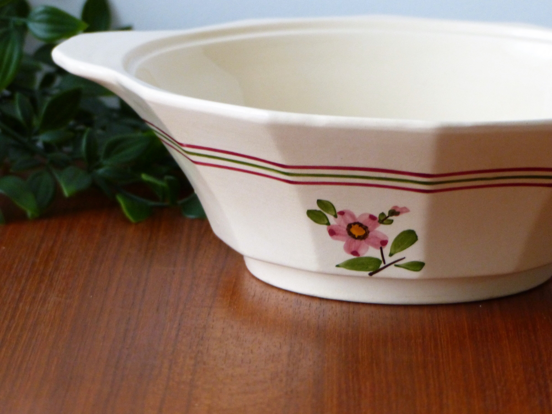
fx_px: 2982
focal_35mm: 187
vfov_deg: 7.9
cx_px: 276
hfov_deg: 10.6
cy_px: 207
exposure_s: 1/20
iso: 400
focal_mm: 30.6
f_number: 2.8
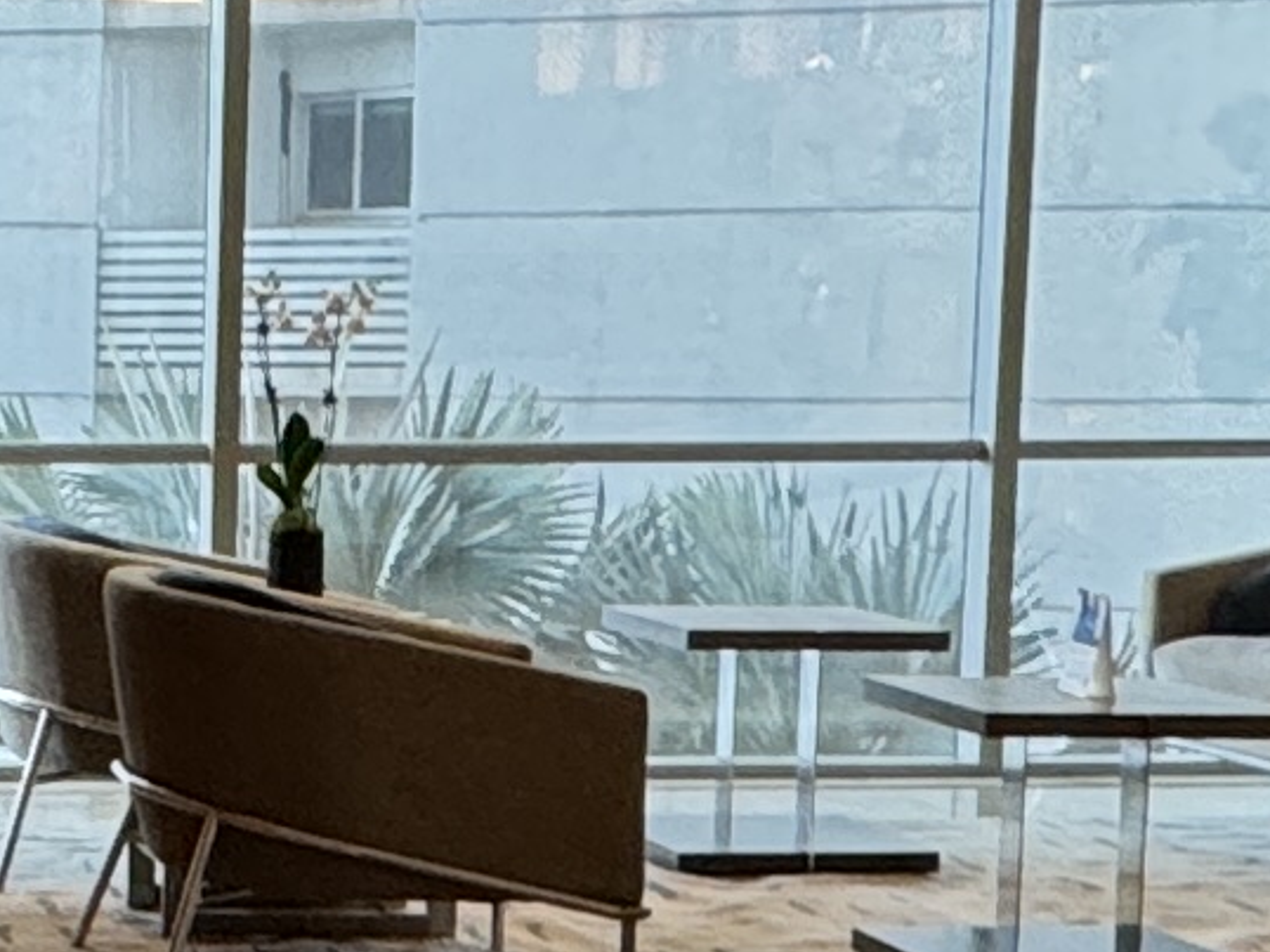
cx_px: -607
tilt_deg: -6.9
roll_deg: -0.6
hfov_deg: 17.0
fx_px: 3851
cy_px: 687
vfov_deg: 14.0
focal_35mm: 105
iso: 200
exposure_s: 1/60
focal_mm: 2.22
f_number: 2.2
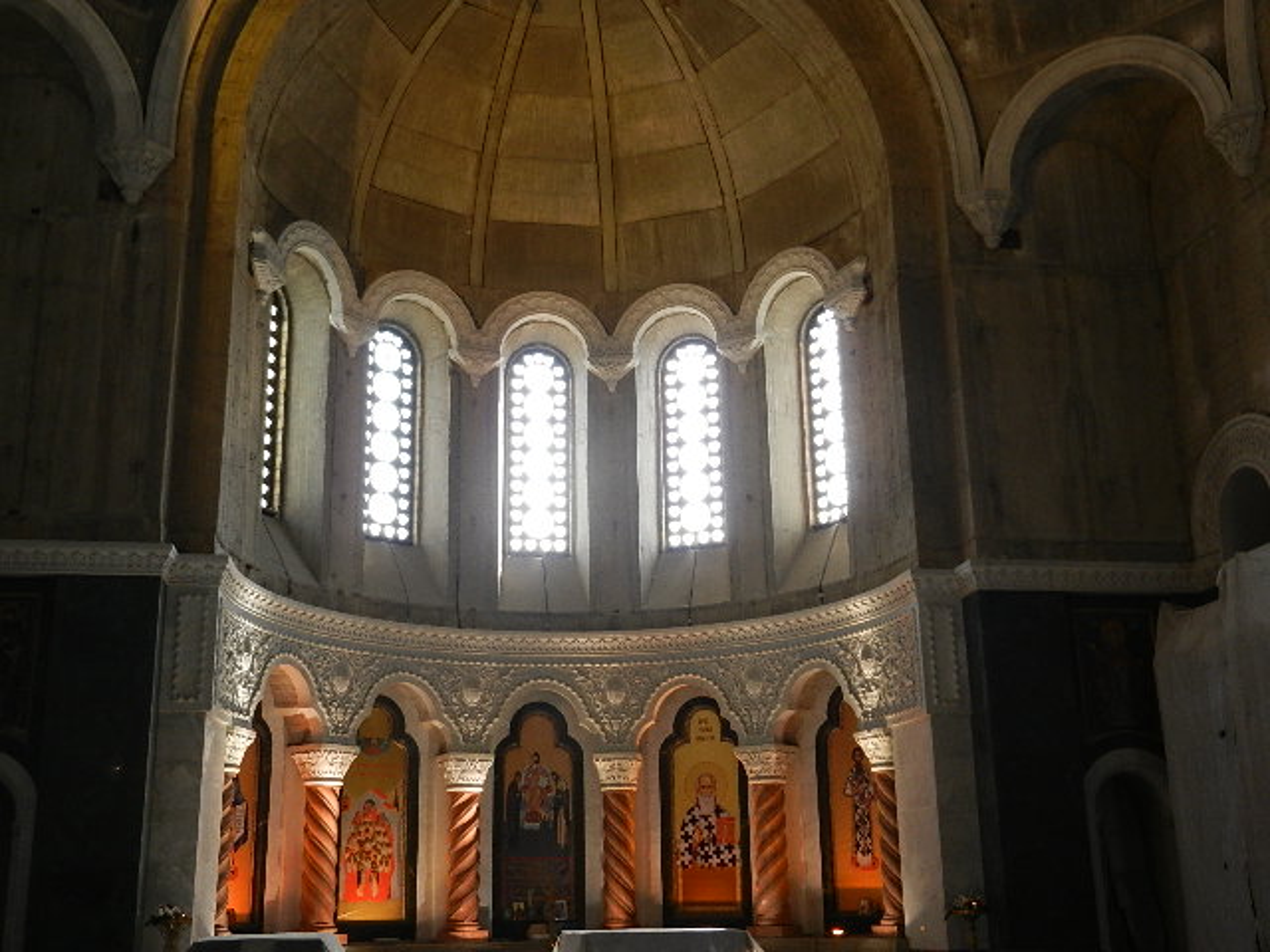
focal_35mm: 38
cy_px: 476
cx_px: 635
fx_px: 1394
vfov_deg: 37.7
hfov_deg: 49.0
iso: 250
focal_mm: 6.9
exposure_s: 1/25
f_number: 4
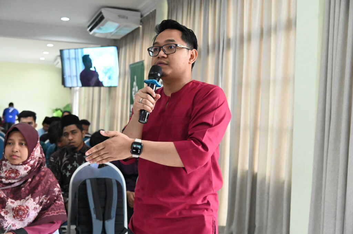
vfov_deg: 29.2
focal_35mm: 46
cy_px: 117
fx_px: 451
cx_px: 176
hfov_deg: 42.8
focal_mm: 46
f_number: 5
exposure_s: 1/400
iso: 16000
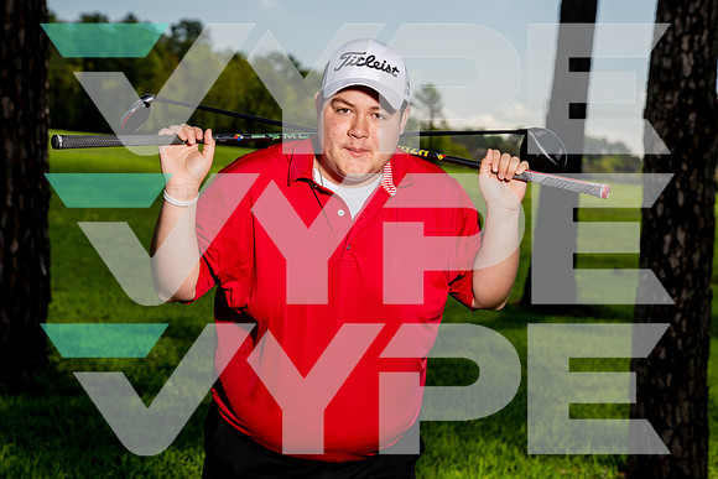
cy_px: 237
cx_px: 358
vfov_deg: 17.8
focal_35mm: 77
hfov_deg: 26.4
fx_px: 1529
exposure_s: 1/1250
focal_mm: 70
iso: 100
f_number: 5.6
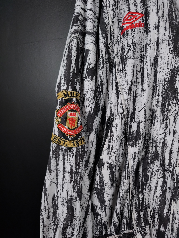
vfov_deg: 73.9
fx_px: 159
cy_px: 119
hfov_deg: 58.9
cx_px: 90
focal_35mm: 23
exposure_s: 1/200
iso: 400
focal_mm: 6.57
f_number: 1.6
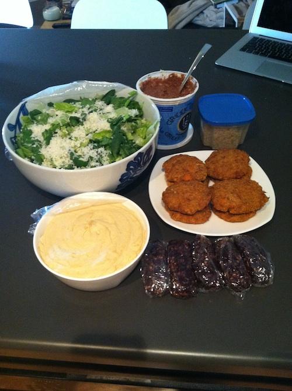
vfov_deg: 52.7
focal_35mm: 35
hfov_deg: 40.6
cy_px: 196
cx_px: 146
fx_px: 395
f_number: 2.8
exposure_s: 1/15
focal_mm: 3.85
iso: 500
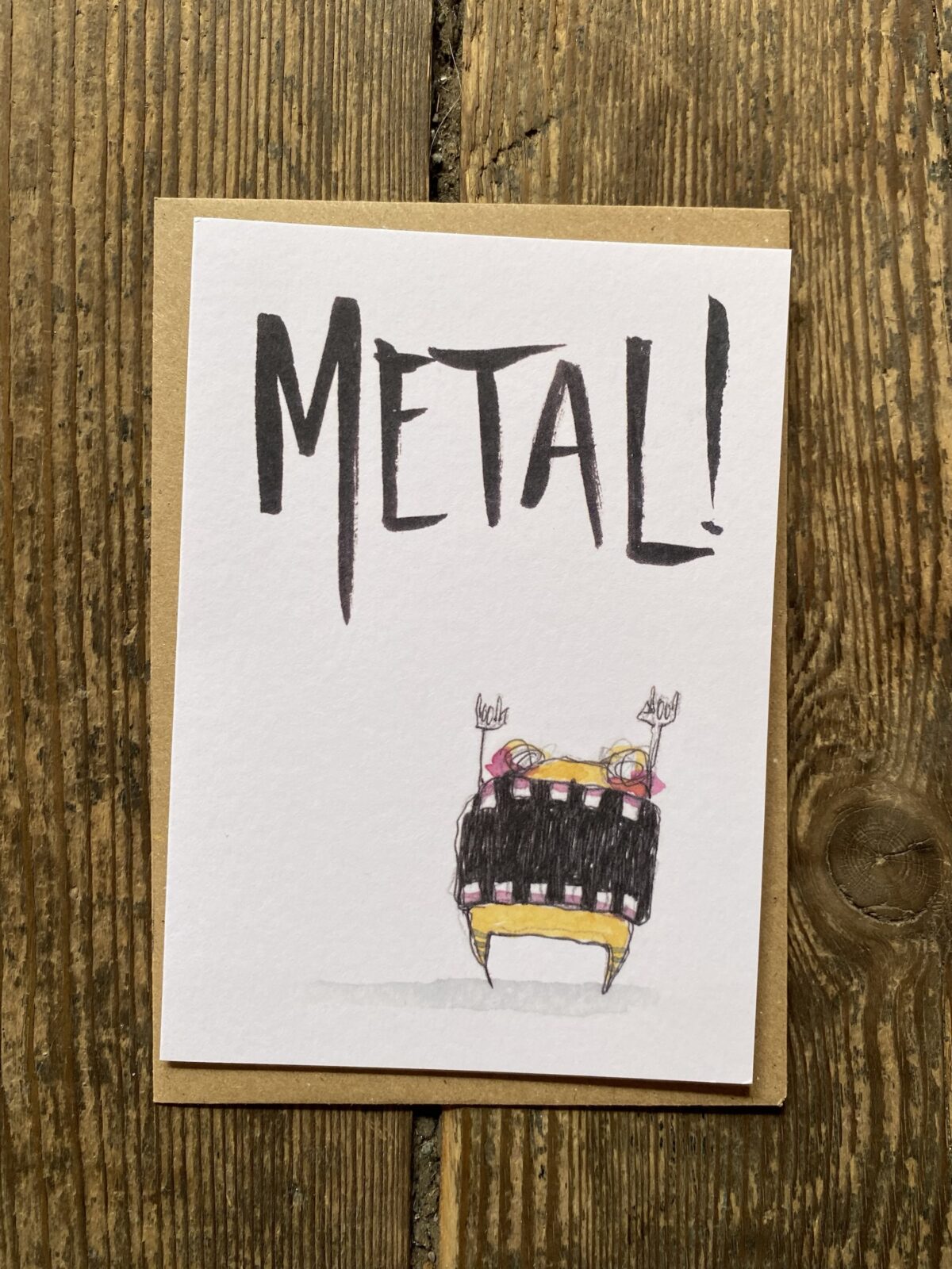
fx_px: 953
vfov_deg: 67.3
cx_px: 476
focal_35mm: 26
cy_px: 634
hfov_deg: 53.1
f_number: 1.8
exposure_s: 1/121
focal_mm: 4.25
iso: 100
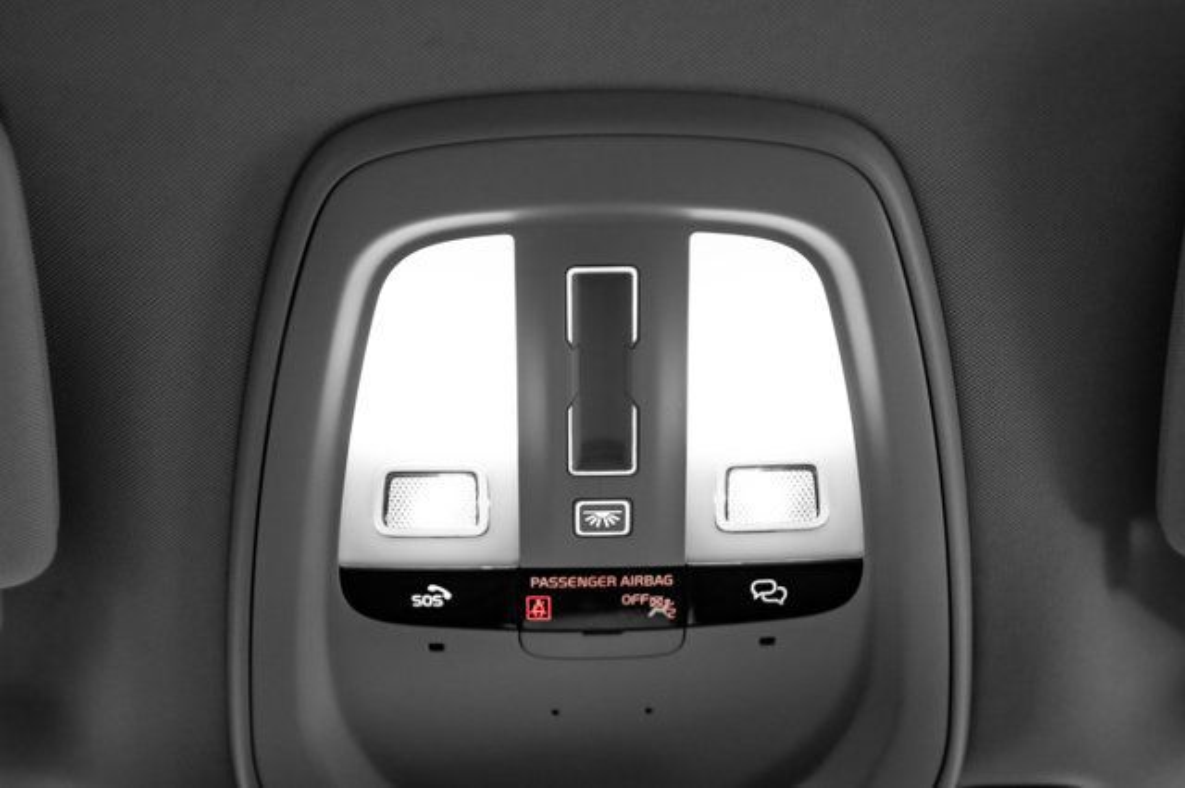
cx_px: 592
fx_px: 2467
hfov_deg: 27.0
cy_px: 394
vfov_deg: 18.2
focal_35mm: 75
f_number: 2.8
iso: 500
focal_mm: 50
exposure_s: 1/200
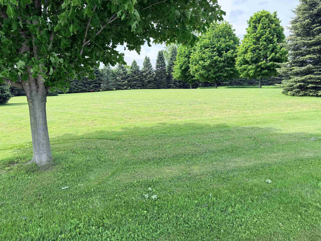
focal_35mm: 24
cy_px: 120
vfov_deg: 56.8
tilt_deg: -8.4
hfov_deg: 71.6
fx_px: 223
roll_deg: +2.5
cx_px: 160
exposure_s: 1/1770
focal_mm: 6.76
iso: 100
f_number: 1.78
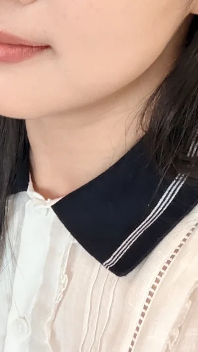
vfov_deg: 23.3
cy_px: -10
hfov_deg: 13.8
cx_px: 50
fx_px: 813
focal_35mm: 87
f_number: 1.9
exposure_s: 1/60
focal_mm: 2.71
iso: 320
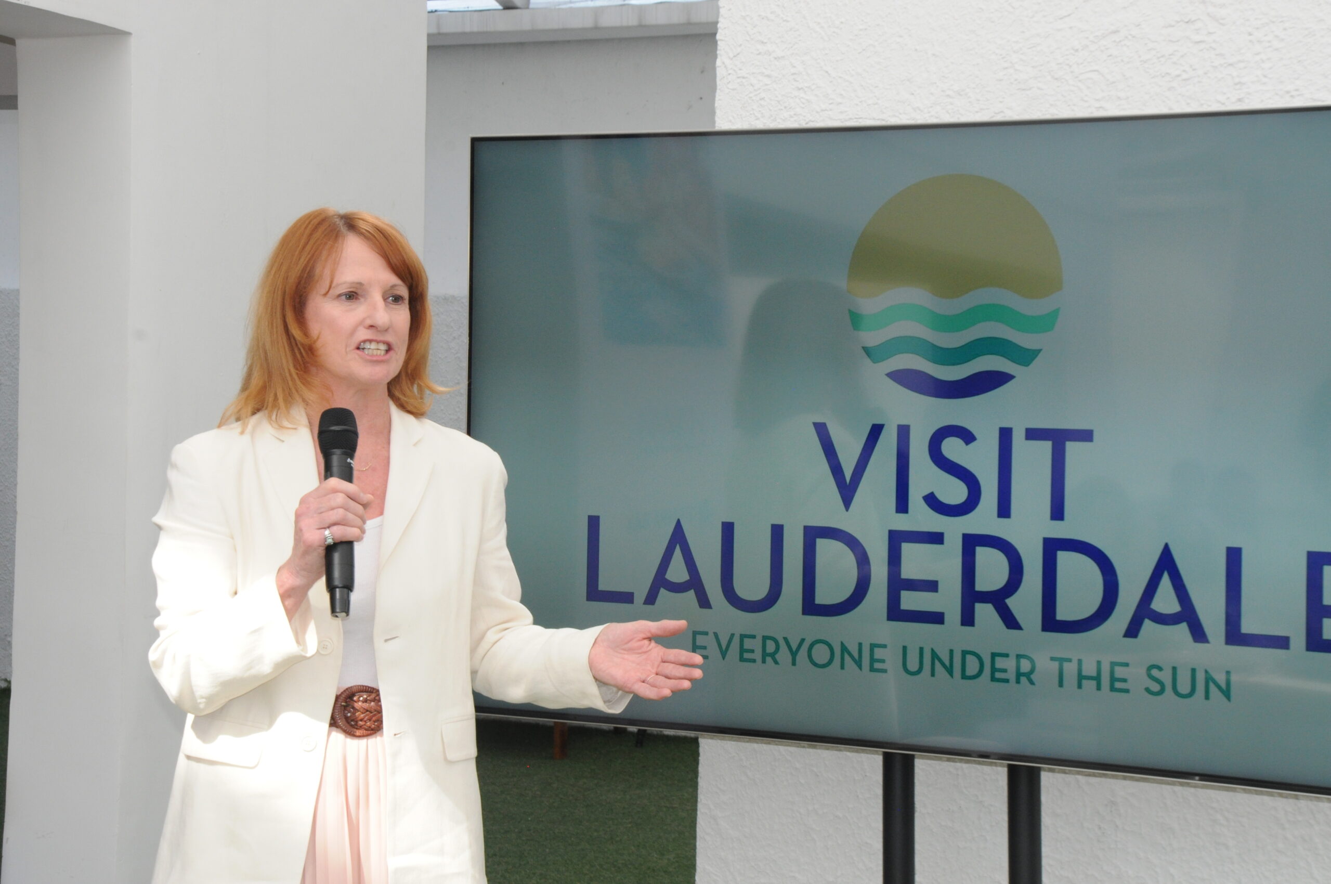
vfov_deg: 20.6
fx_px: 2437
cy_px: 442
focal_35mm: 66
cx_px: 666
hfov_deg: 30.5
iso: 800
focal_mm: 44
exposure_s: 1/200
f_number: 11
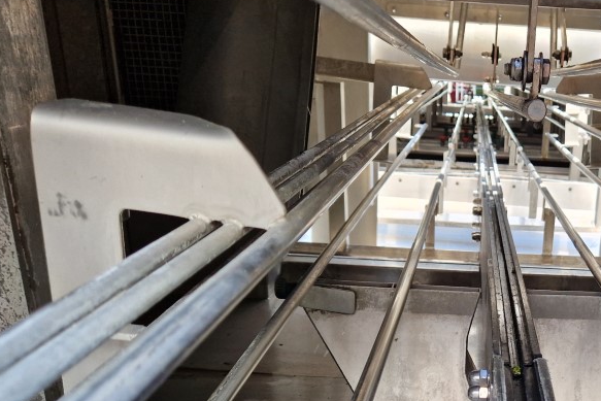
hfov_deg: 43.9
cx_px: 492
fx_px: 701
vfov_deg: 30.2
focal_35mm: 42
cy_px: 380
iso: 50
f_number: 1.8
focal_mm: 5.4
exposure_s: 1/180
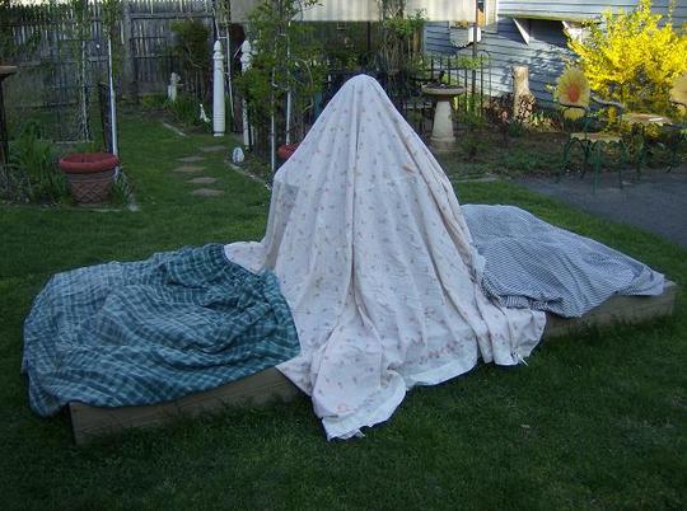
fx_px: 713
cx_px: 344
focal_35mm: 36
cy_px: 256
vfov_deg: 39.5
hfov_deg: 51.5
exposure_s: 1/331
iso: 100
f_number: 2.8
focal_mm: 6
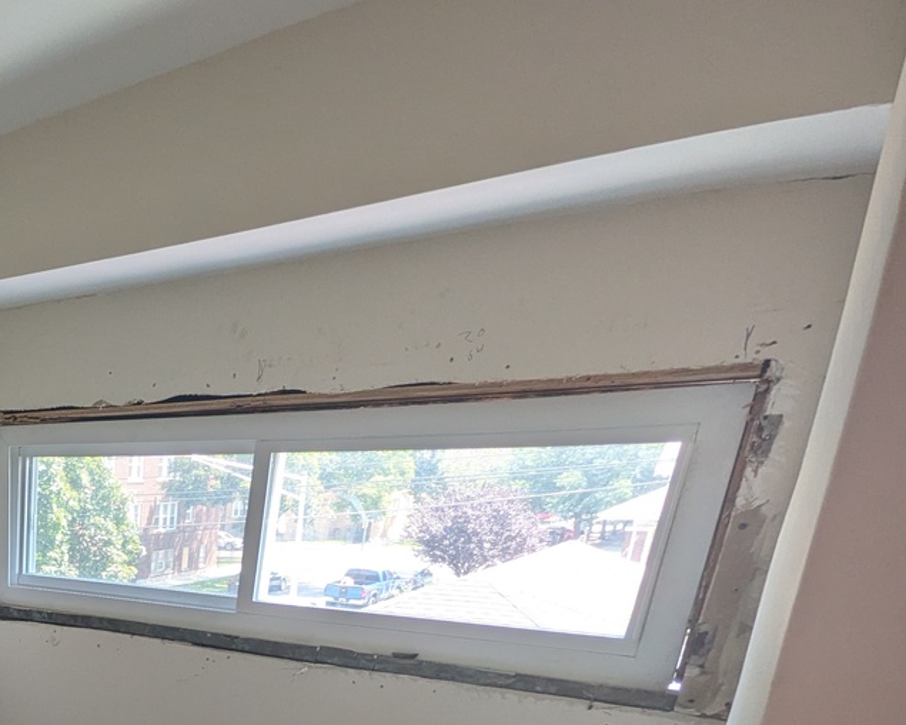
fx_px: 831
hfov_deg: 45.0
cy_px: 768
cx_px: -64
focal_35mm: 31
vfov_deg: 39.8
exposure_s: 1/66.1
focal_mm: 1.85
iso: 63
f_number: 2.2
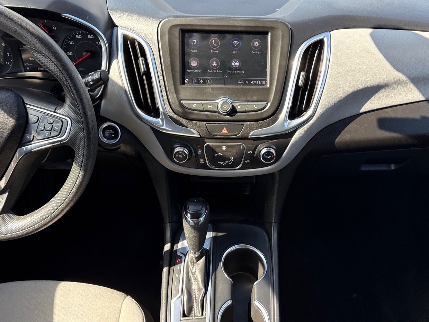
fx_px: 384
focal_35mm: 31
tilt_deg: -45.7
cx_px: 242
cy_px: 163
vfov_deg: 45.4
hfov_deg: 58.2
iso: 100
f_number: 1.78
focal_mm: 6.76
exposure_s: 1/403
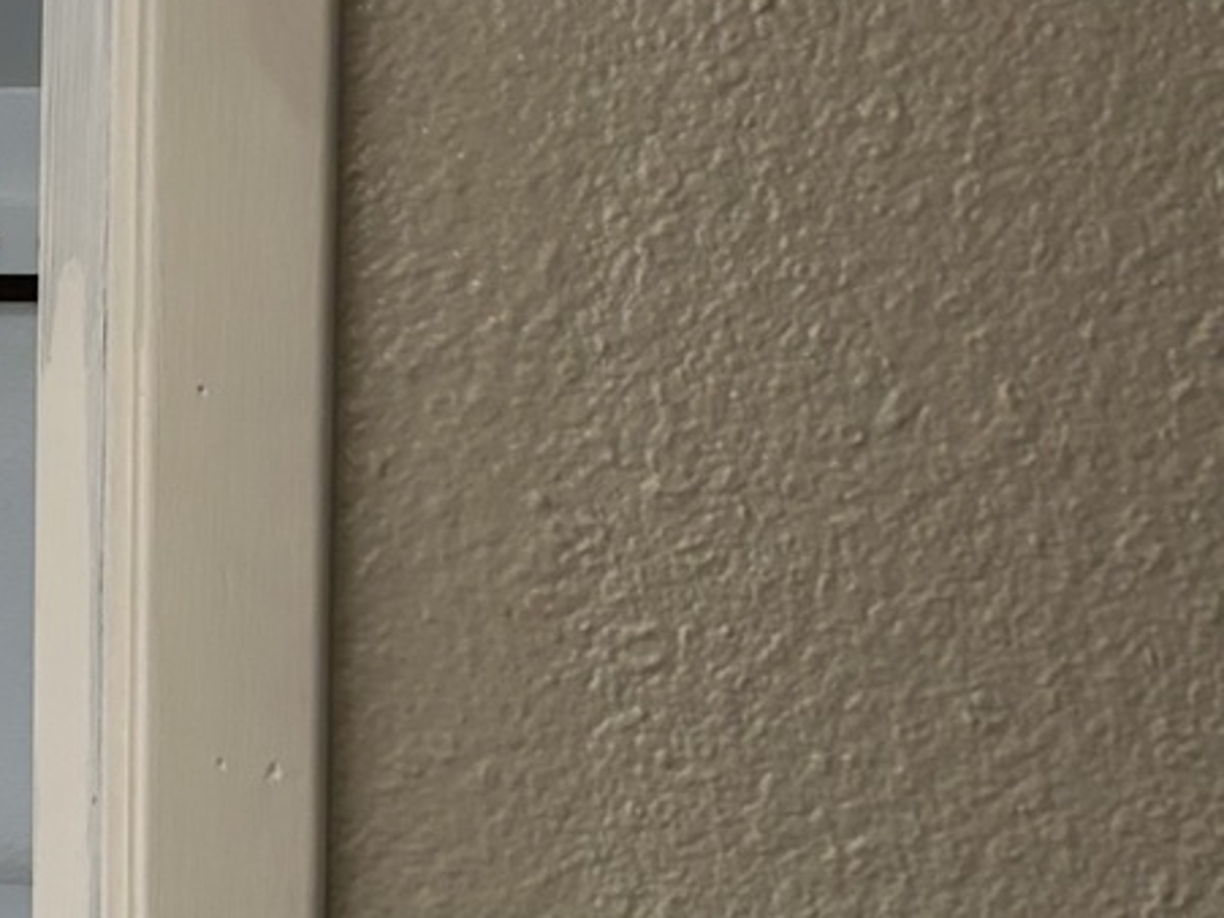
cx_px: -687
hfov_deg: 19.9
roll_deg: +1.1
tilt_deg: -3.9
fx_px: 2934
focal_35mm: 83
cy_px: 386
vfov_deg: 17.8
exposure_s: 1/120
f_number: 1.5
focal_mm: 5.7
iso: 64
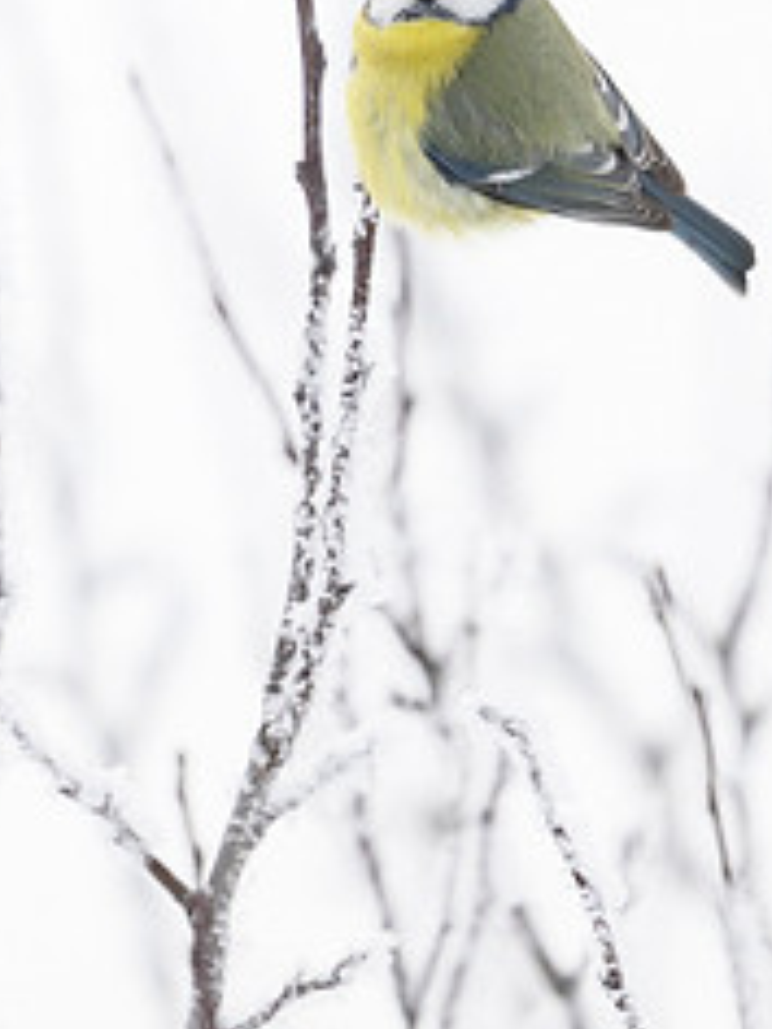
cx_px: 39
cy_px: 8
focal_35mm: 1733
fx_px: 51532
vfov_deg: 1.1
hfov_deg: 0.9
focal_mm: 560
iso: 640
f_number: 4
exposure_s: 1/2000
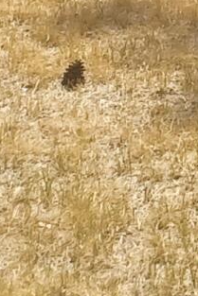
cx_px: 933
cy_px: -604
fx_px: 2052
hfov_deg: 4.7
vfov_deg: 7.3
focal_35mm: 249
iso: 32
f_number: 1.8
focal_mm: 4.6
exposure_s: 1/276
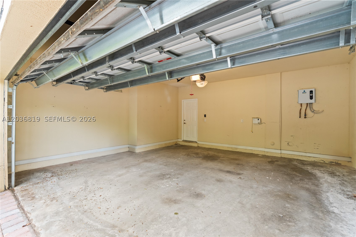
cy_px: 118
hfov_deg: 96.7
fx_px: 158
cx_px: 178
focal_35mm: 16
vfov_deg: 73.7
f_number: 4.5
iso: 400
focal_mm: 16
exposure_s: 1/25
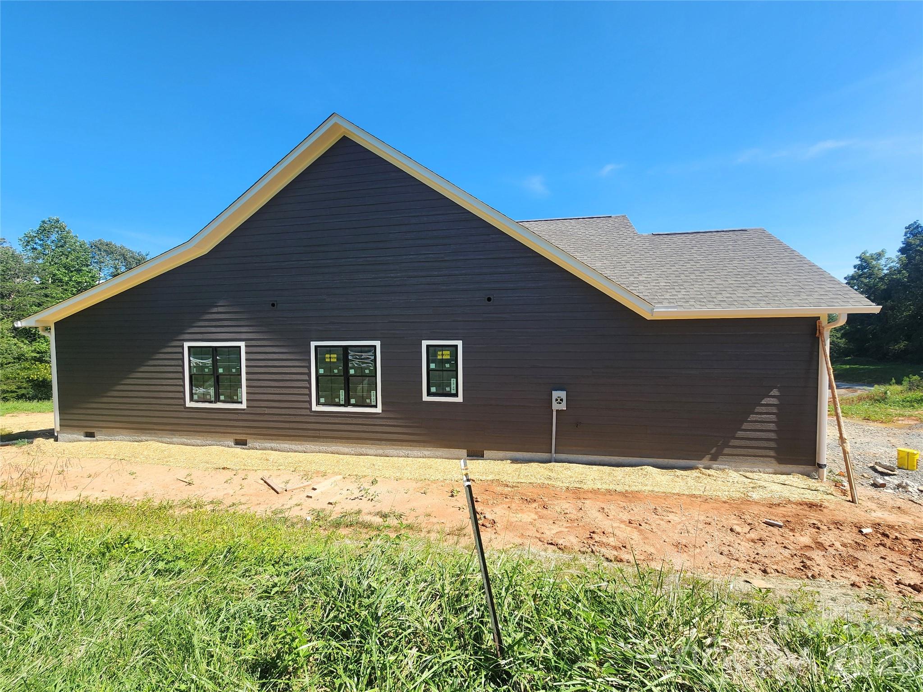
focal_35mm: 13
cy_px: 346
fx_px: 347
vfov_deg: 89.9
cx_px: 462
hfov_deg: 106.2
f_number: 2.2
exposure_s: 1/1000
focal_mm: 2.2
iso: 50
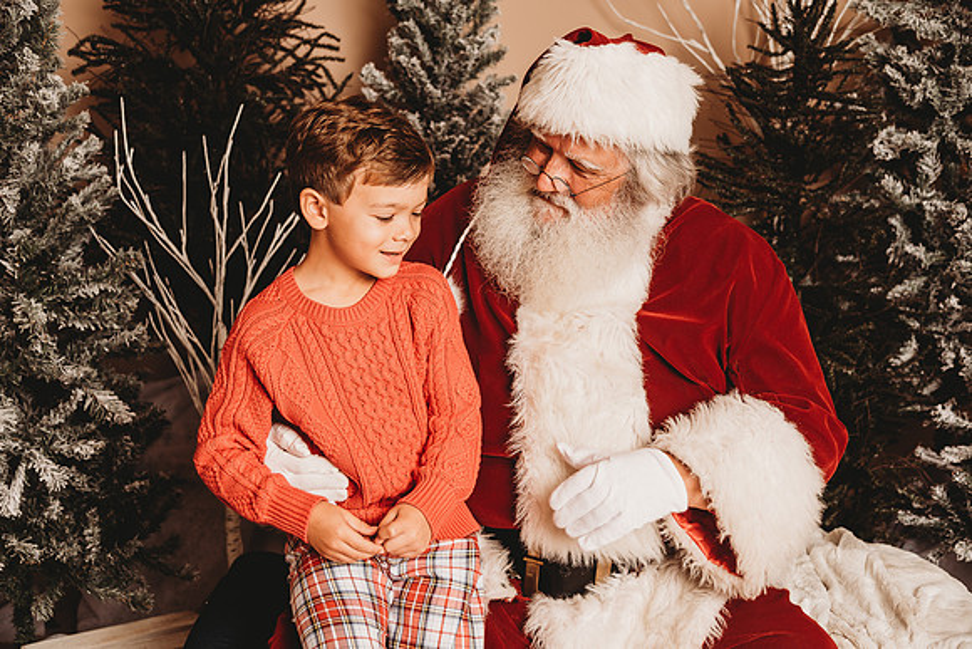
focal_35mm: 44
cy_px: 324
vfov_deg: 30.5
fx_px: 1188
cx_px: 486
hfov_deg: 44.5
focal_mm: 44
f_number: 4
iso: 100
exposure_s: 1/160
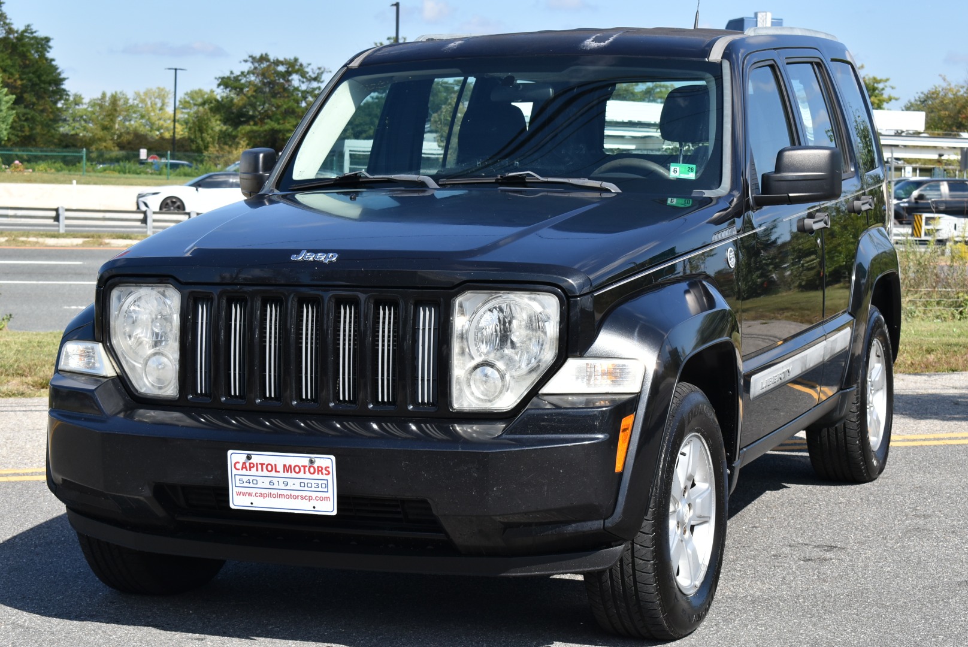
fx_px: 2099
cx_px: 484
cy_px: 324
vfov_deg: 17.5
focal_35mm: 78
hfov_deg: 26.0
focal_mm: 52
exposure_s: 1/320
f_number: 9
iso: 200
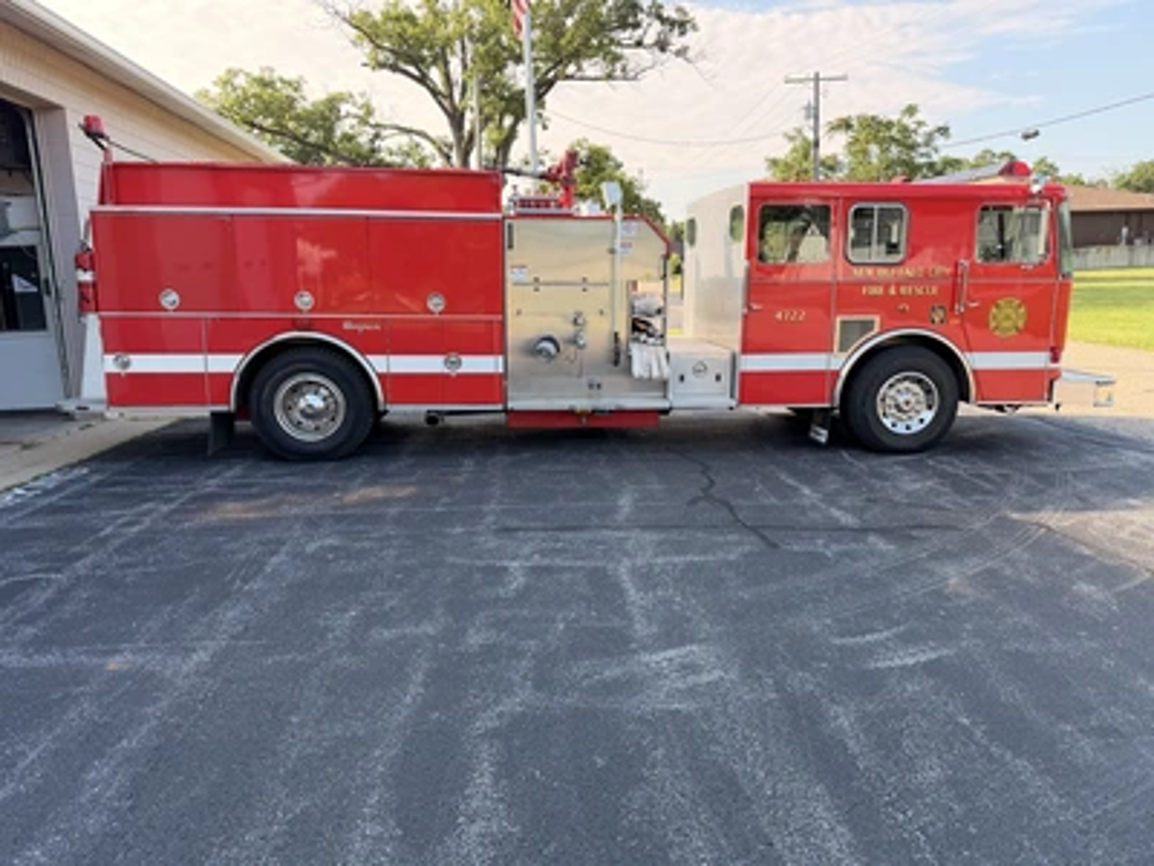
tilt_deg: -5.2
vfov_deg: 56.8
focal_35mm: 24
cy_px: 433
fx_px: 800
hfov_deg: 71.6
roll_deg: +1.7
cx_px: 577
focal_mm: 6.76
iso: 100
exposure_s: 1/722
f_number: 1.78
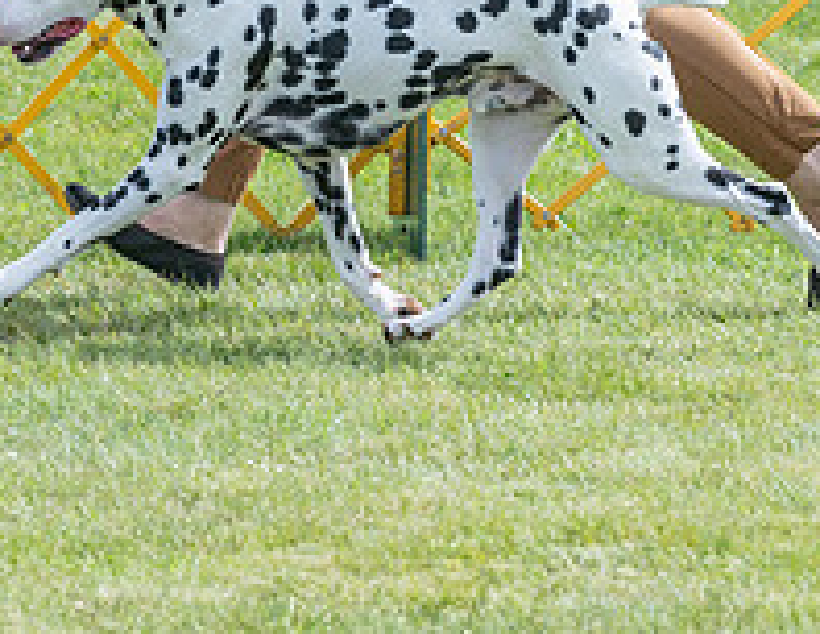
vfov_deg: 3.4
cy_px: -215
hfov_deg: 4.3
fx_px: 10801
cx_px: 180
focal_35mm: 451
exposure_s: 1/1250
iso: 320
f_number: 5.6
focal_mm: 129
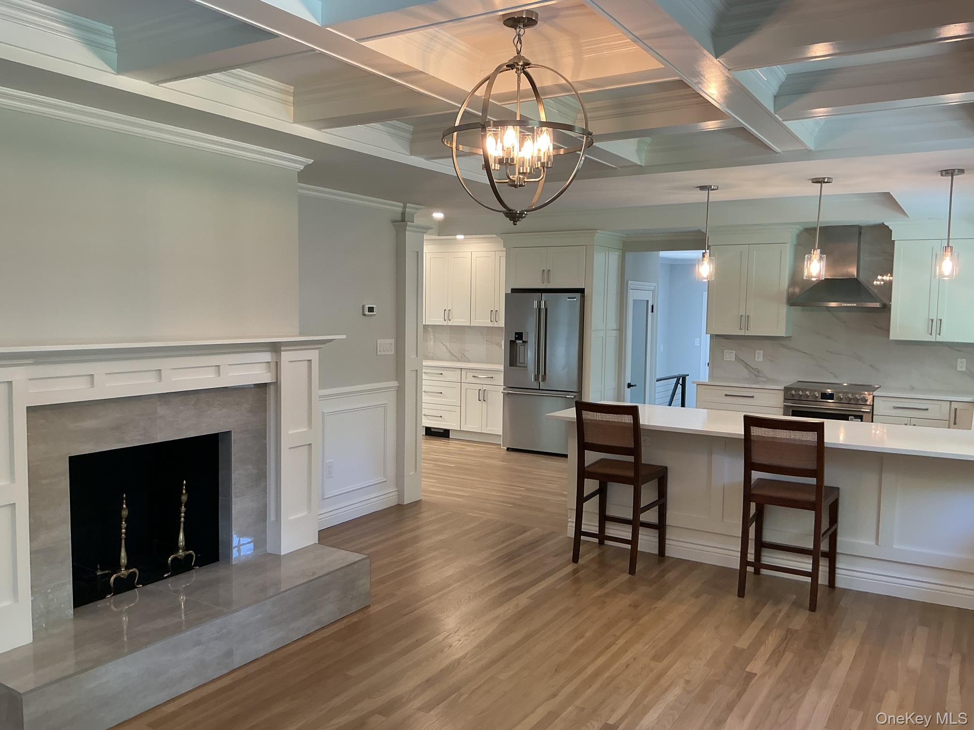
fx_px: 816
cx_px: 487
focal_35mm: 29
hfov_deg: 61.7
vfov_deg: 48.2
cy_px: 365
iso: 64
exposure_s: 1/60
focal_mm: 3
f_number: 1.8
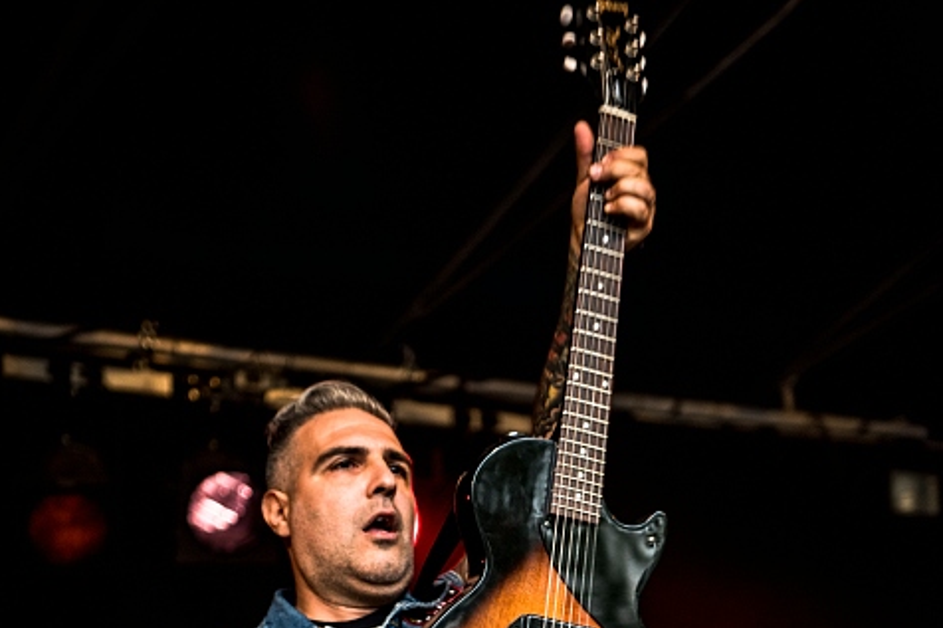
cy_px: 638
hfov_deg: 19.3
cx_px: 471
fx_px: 2775
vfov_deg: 12.7
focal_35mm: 106
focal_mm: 70
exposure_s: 1/125
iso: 640
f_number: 2.8
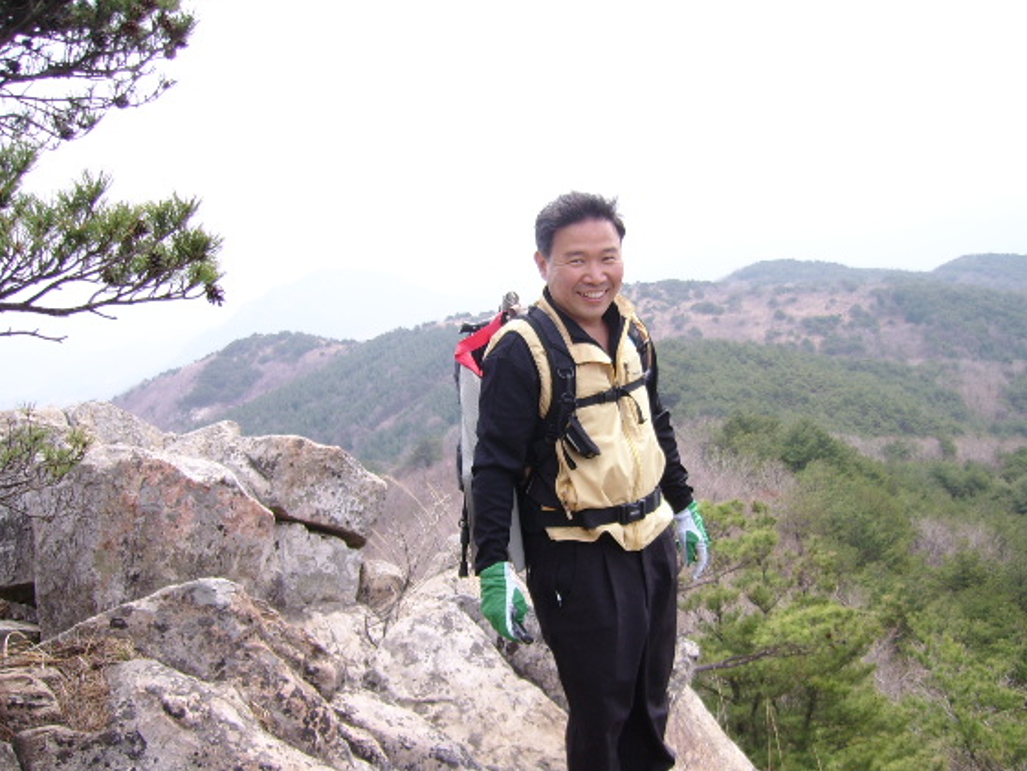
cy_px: 428
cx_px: 558
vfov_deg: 35.9
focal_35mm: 40
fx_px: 1187
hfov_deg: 46.7
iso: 50
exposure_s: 1/458
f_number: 2.8
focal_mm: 5.95
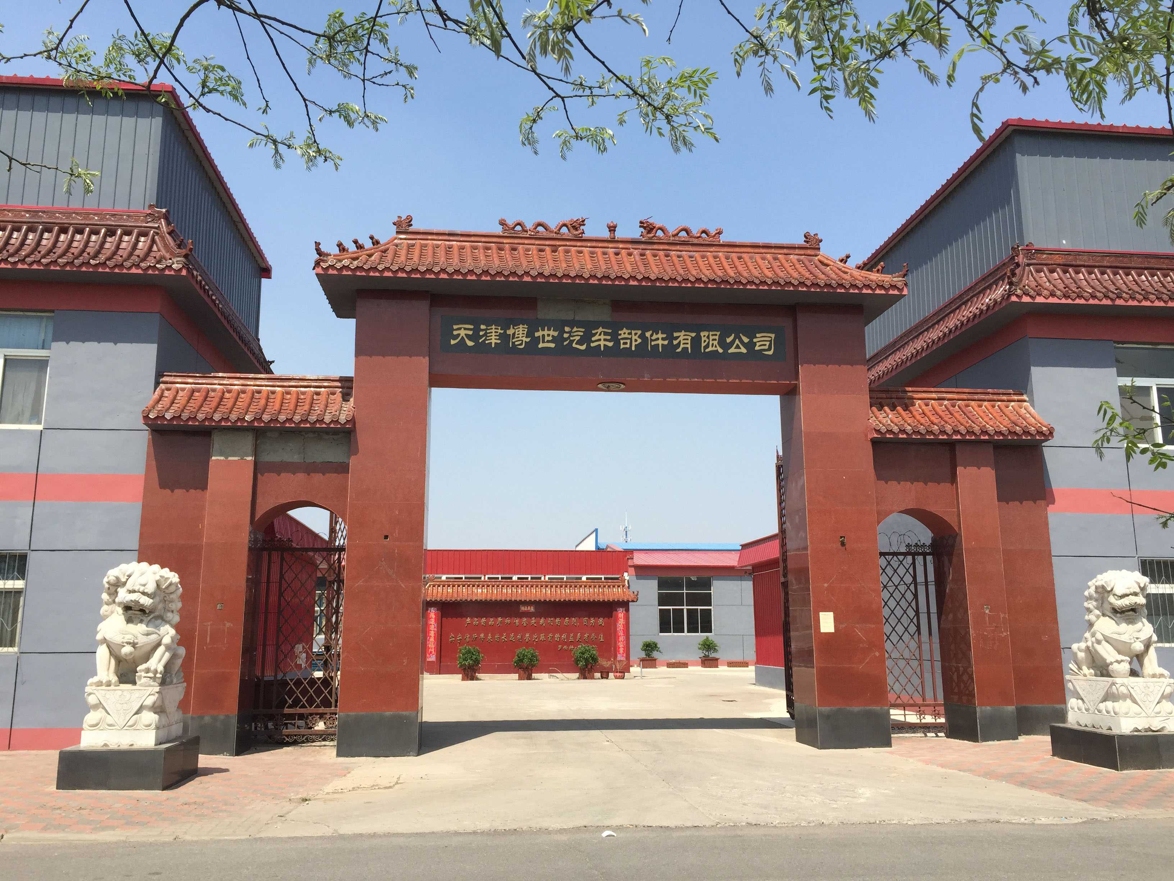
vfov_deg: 48.2
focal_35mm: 29
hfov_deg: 61.7
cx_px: 587
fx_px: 984
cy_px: 440
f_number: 2.2
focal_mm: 4.15
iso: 32
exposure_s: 1/1582
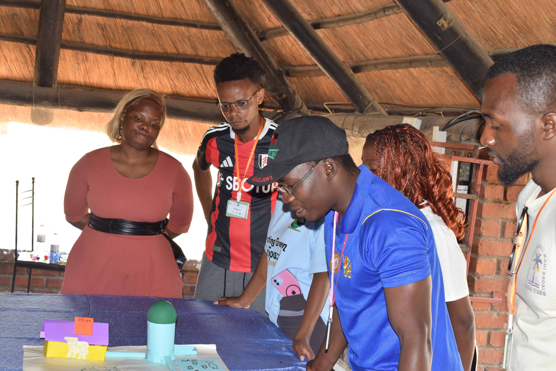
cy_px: 186
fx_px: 834
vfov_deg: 25.1
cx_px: 278
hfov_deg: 36.9
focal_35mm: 54
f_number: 8
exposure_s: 1/60
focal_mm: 36
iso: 500
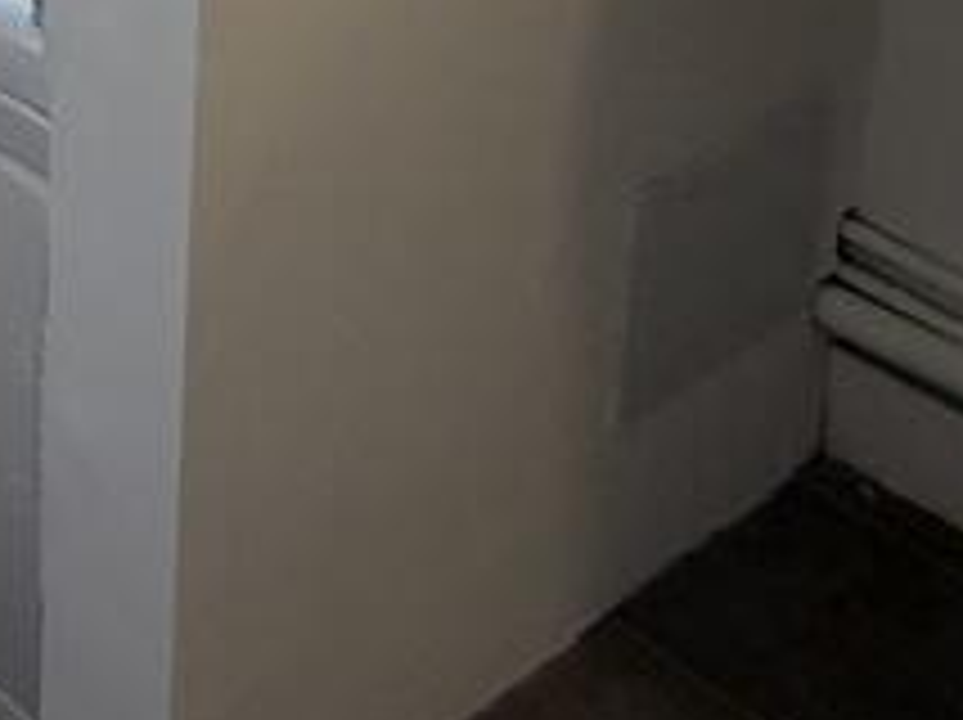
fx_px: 1862
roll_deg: +0.6
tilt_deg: -13.9
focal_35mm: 67
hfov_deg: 25.2
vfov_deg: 18.4
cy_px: -477
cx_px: -279
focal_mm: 2.22
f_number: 2.2
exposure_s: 1/100
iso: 125
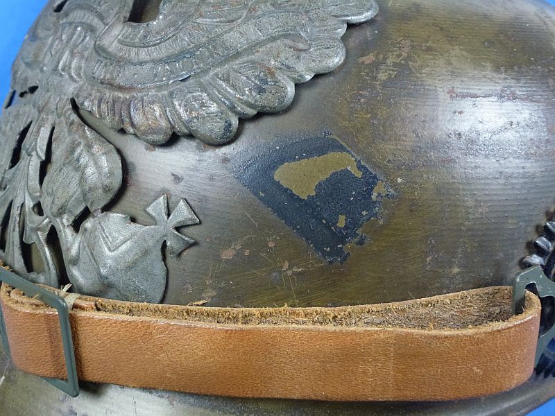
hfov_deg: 49.0
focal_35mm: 38
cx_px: 278
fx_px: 609
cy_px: 208
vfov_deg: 37.7
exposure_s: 1/80
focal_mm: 6.8
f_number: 3.8
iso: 400
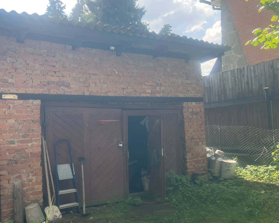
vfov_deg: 41.1
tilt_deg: +0.8
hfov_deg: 50.0
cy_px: 128
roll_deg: +1.0
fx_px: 297
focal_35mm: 36
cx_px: 114
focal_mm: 5.7
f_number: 1.5
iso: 50
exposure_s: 1/902
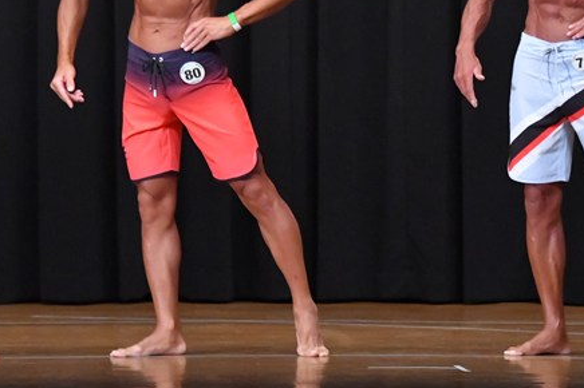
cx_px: 405
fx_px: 6257
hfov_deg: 5.3
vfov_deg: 3.6
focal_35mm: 386
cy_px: 95
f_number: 5.6
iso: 8000
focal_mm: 145
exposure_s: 1/400
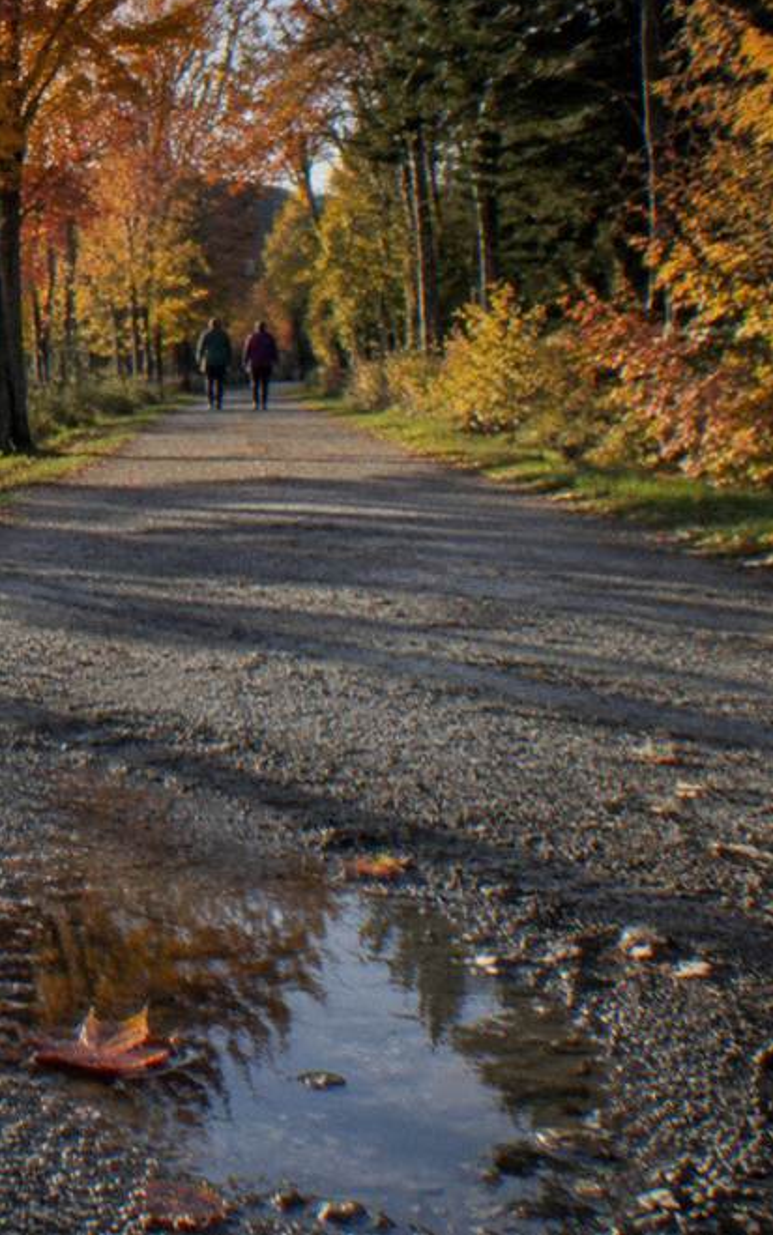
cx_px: -84
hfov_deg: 22.6
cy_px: 614
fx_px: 1819
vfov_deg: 37.5
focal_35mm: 54
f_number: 4.5
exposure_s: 1/400
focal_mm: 35
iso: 320
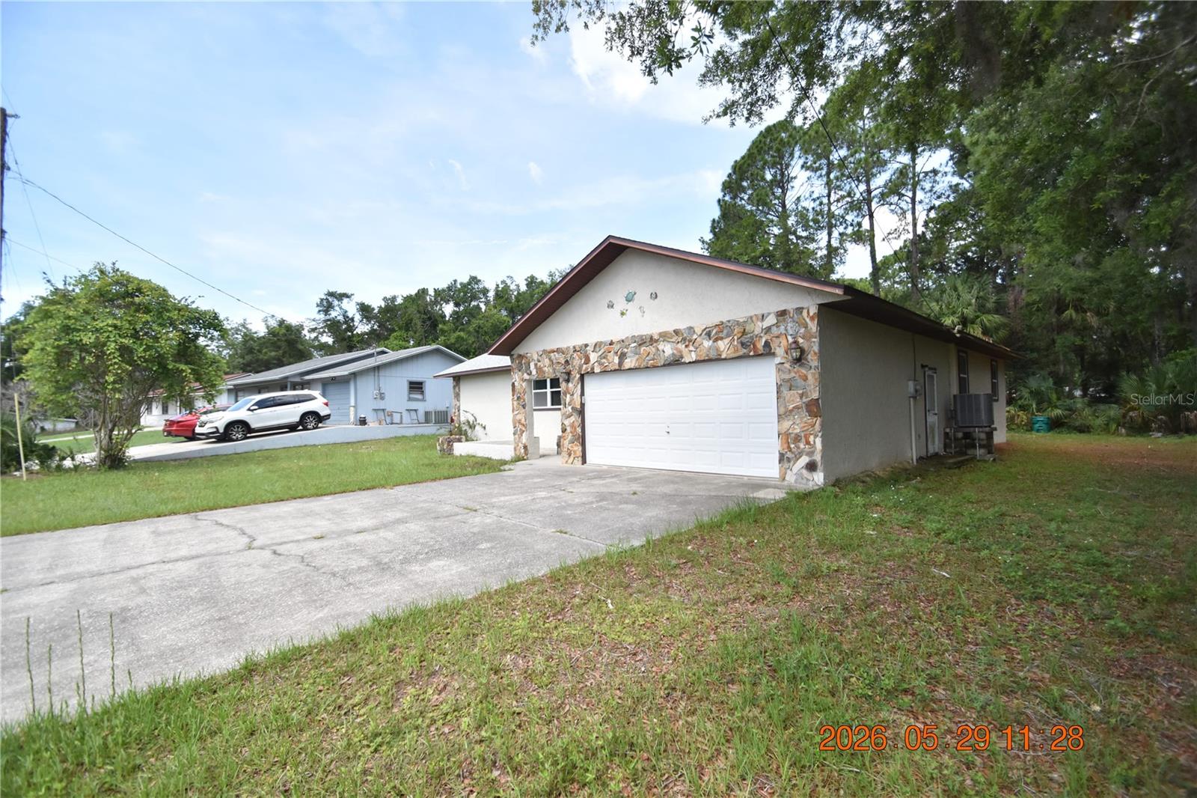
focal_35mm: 15
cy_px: 399
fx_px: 499
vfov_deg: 77.3
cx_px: 598
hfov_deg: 100.4
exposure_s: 1/3000
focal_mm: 10
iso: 800
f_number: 3.5
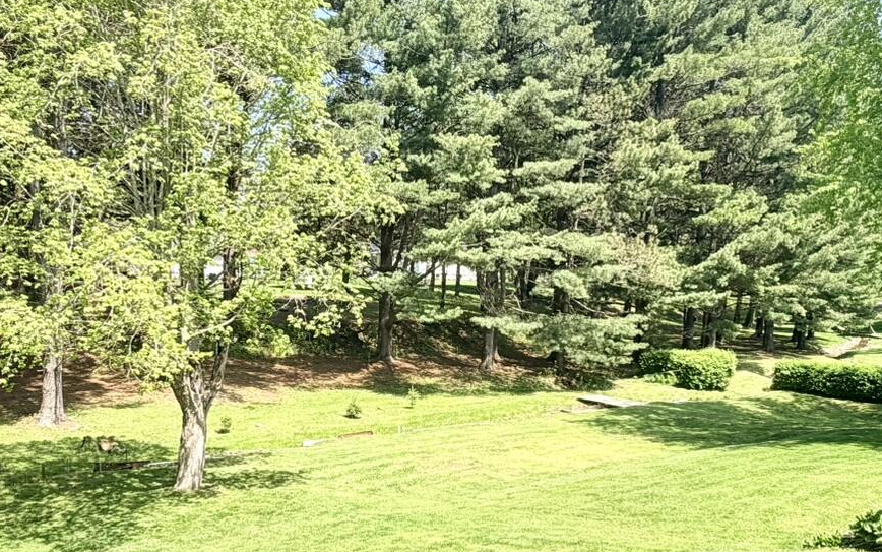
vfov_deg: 35.7
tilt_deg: -7.5
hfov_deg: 55.3
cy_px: 392
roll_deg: -1.4
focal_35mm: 35
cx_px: 425
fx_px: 842
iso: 40
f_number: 2.2
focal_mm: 2.22
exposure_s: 1/522
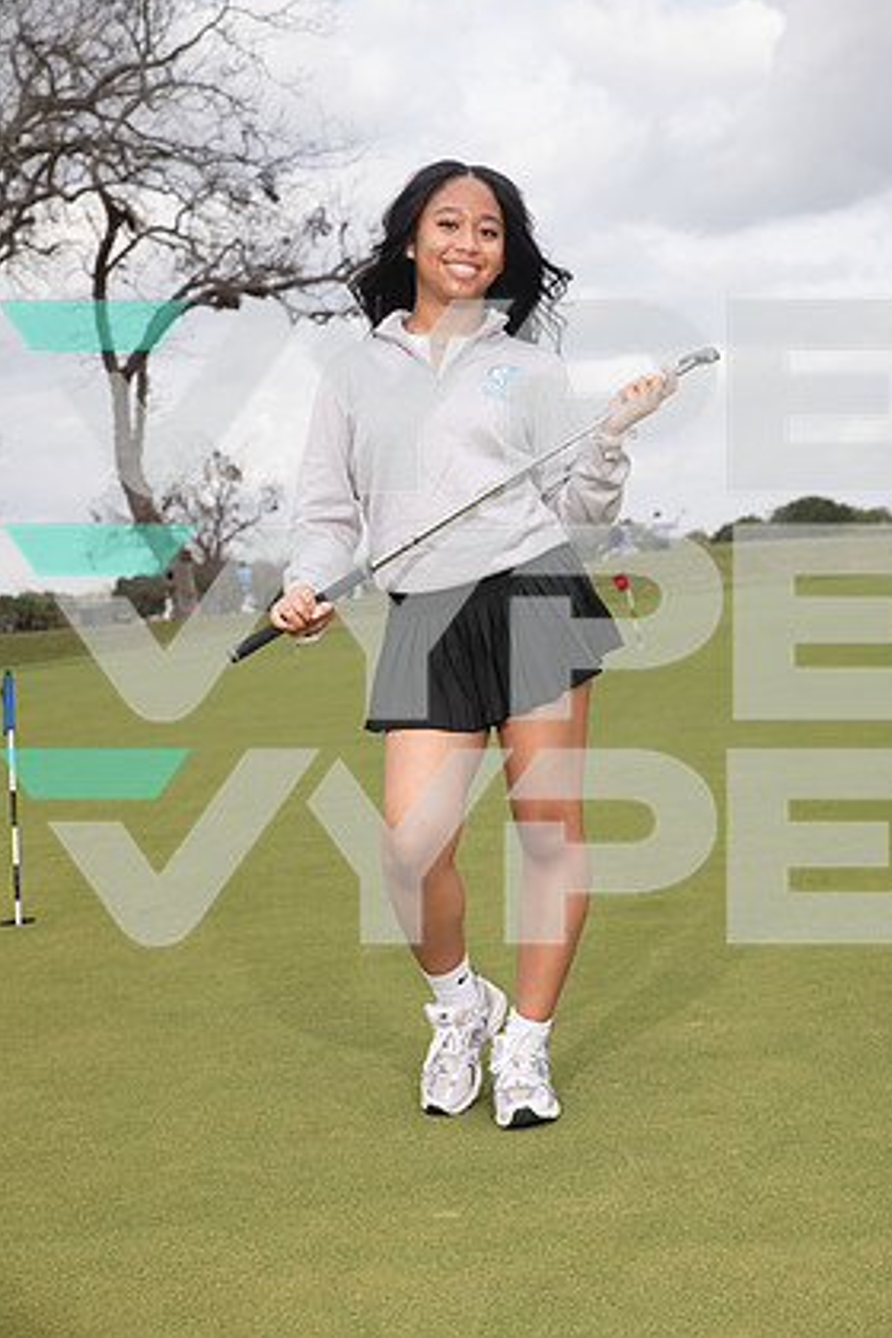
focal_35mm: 60
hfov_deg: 22.6
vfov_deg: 33.4
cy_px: 624
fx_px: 2230
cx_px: 475
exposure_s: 1/400
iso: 100
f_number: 6.3
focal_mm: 56
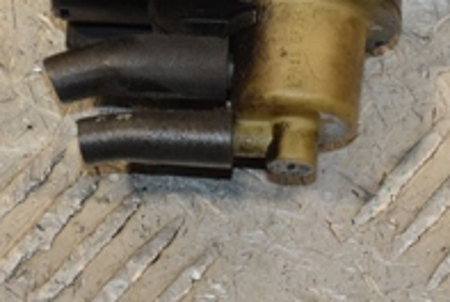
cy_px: -172
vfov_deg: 4.3
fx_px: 4018
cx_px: 306
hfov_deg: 6.4
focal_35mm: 321
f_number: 5.6
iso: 800
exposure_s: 1/200
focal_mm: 66
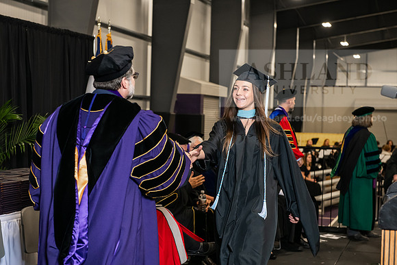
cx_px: 198
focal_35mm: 70
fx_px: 772
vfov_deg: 19.5
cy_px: 132
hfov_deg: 28.8
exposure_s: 1/200
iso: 2000
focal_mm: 70
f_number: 5
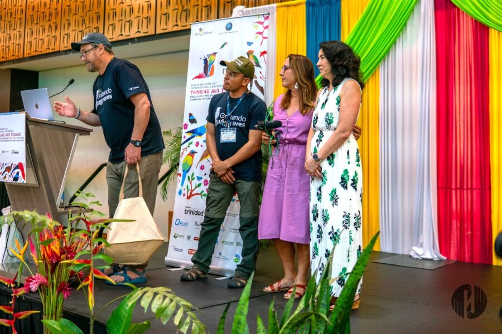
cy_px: 167
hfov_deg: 43.6
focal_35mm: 45
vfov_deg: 29.9
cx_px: 251
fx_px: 627
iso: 1250
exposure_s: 1/320
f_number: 1.7
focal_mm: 30
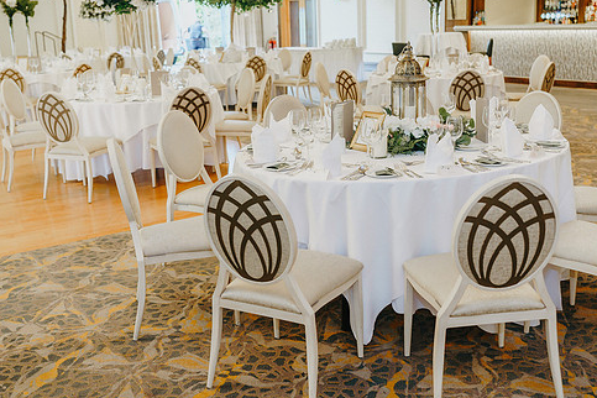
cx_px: 315
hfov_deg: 46.4
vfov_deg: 31.8
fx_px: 696
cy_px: 165
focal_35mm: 42
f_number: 2.8
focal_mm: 35
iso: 800
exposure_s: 1/200
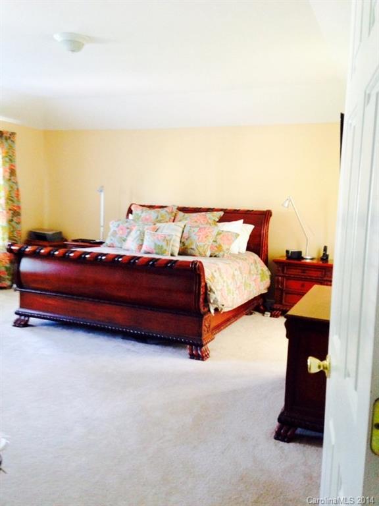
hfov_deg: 42.9
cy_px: 253
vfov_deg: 55.4
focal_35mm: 33
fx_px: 482
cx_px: 190
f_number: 2.4
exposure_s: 1/20
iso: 320
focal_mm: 4.12
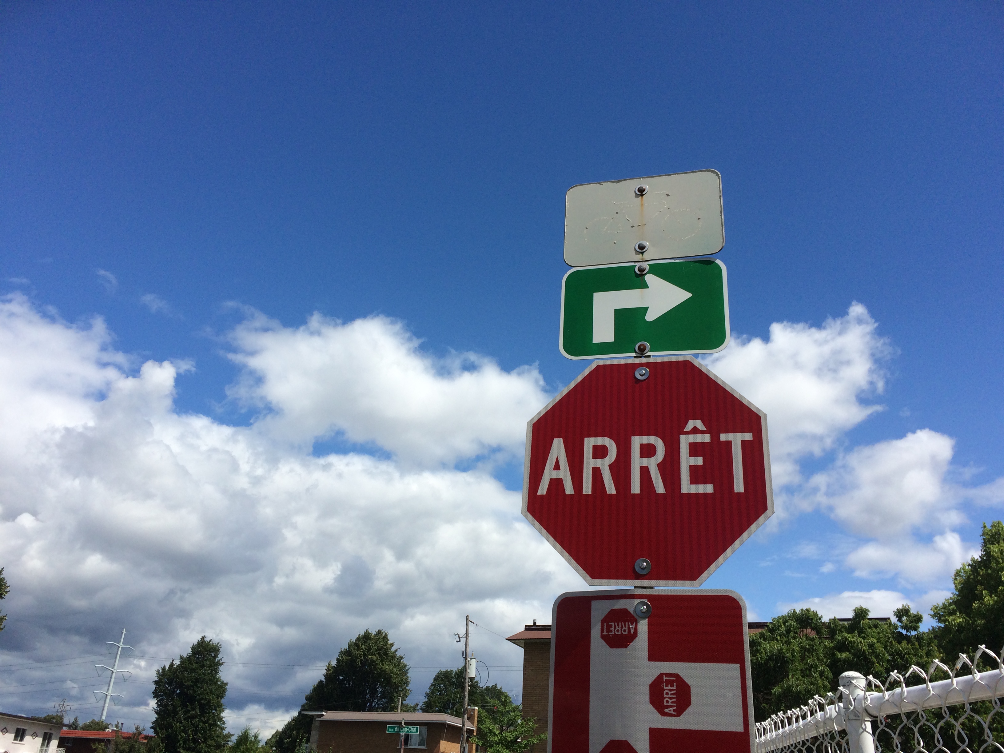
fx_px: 841
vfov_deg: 48.2
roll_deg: -2.9
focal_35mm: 29
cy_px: 376
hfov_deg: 61.7
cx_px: 502
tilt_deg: +25.1
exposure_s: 1/3731
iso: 32
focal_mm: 4.15
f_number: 2.2
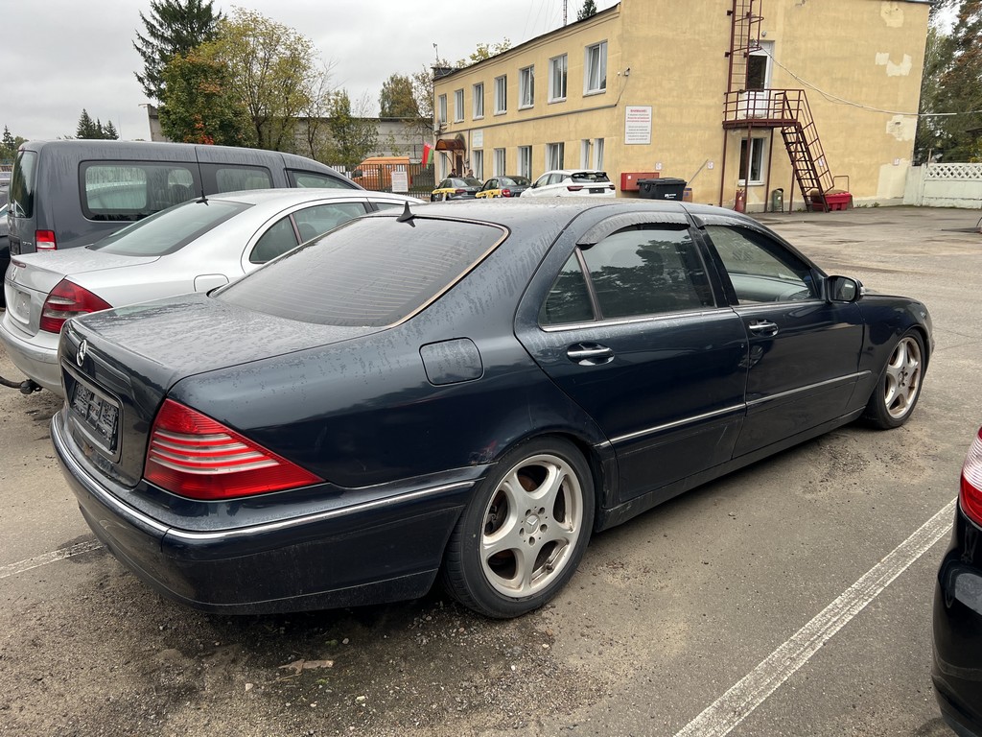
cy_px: 368
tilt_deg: -14.3
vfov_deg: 53.1
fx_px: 738
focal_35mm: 26
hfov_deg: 67.3
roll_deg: +0.9
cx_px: 491
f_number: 1.5
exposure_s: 1/318
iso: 50
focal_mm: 5.7
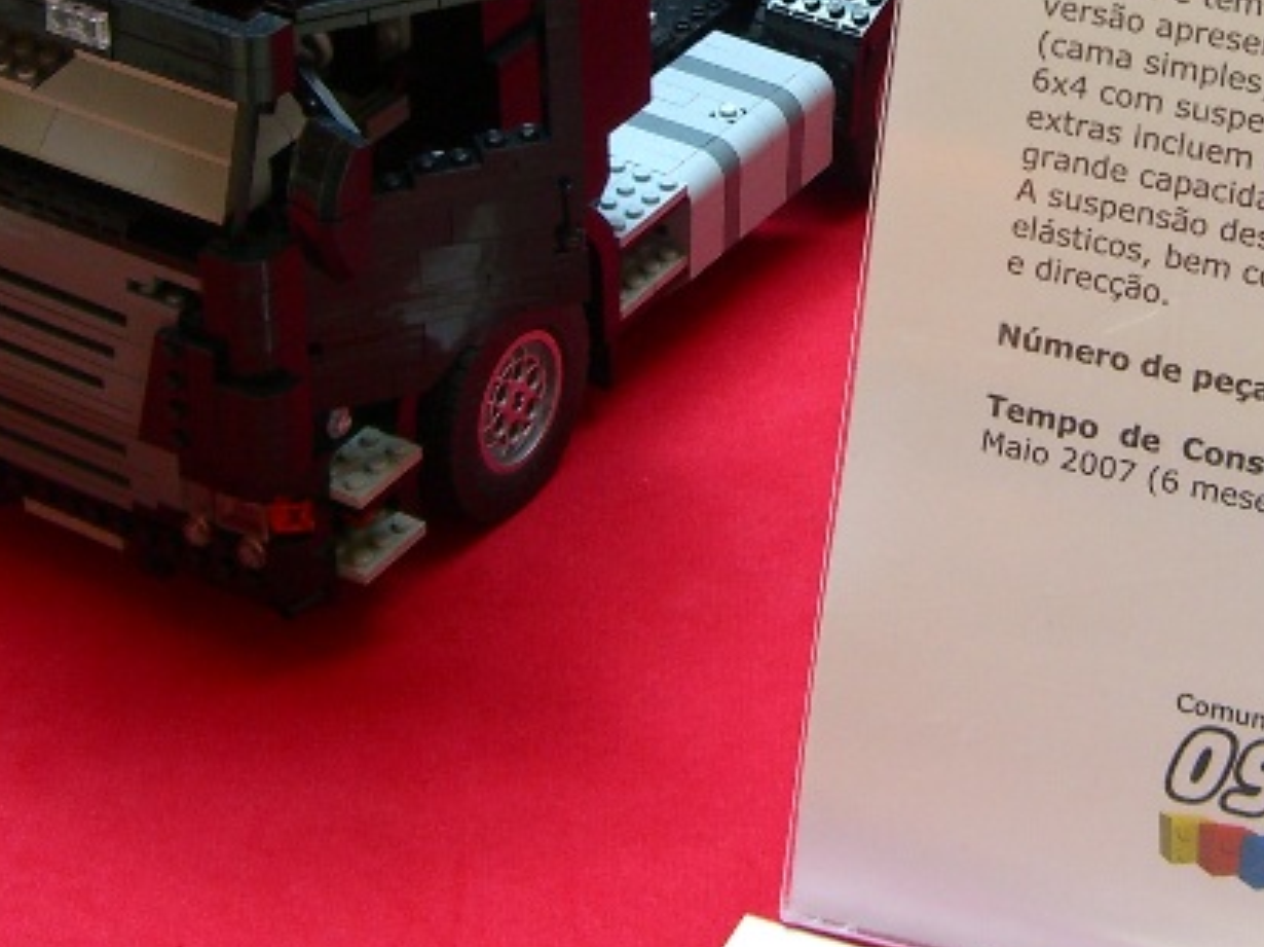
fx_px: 3467
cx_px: 848
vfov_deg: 15.3
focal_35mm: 95
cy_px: 52
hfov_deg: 20.6
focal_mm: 7.9
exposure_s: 1/50
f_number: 2.8
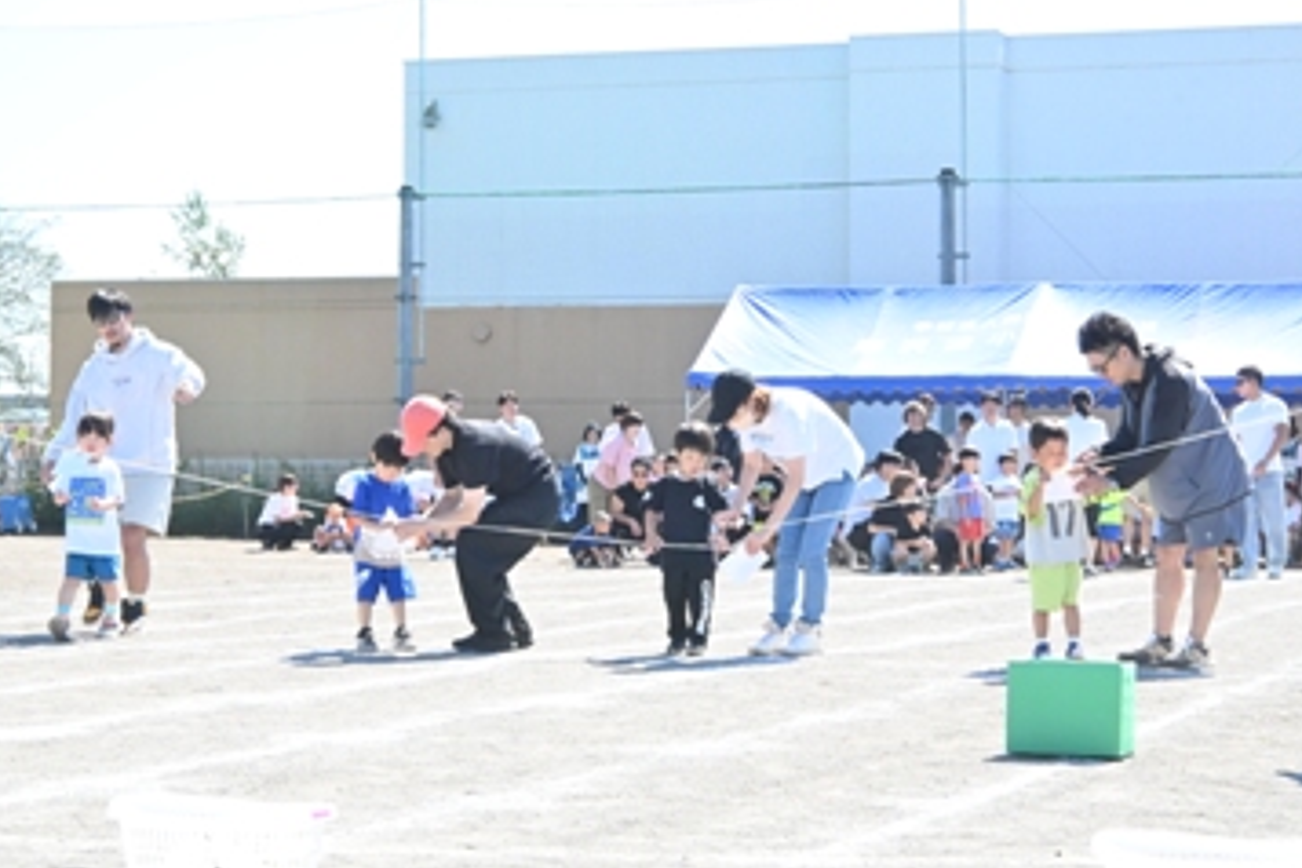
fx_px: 3038
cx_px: 653
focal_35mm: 84
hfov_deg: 24.2
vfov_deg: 16.3
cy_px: 421
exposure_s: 1/1250
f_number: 14
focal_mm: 50
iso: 5000
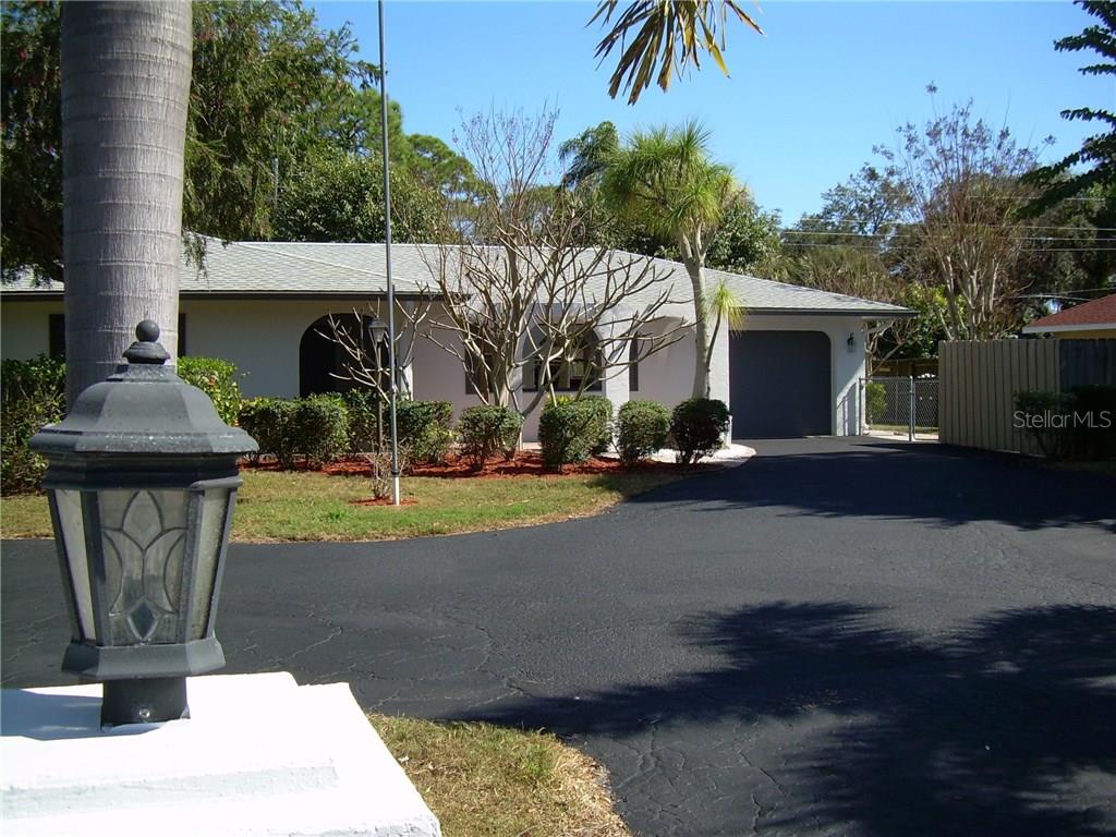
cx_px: 558
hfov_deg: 49.0
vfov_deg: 37.7
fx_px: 1225
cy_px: 418
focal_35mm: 38
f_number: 2.8
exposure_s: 1/707
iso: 50
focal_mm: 6.3
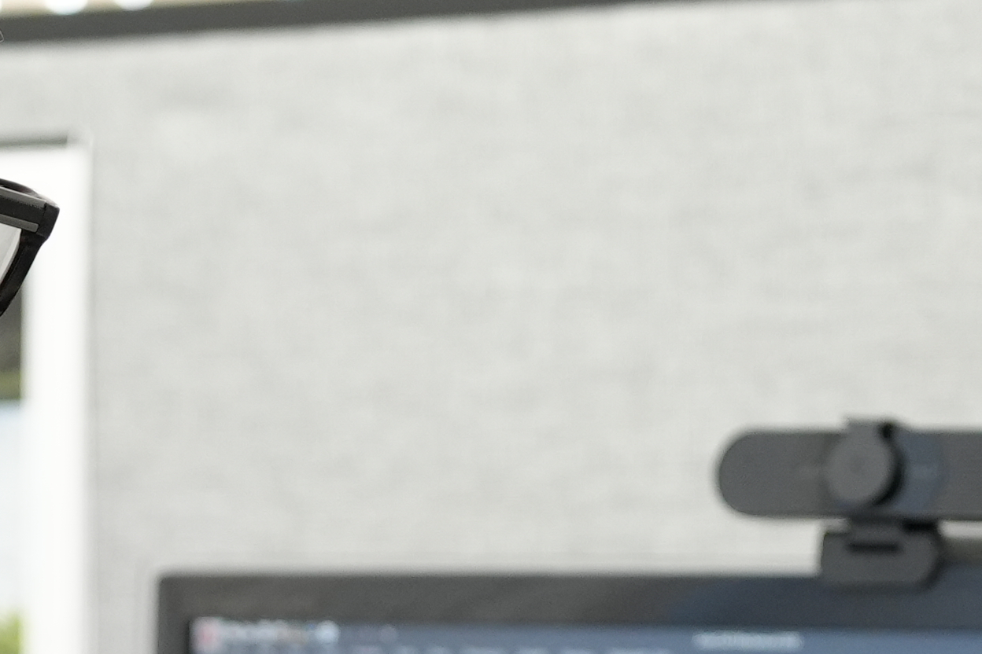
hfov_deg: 8.2
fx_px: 6859
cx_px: 385
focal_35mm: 251
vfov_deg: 5.4
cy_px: 1030
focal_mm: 33.8
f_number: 1.8
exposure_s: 1/200
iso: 640
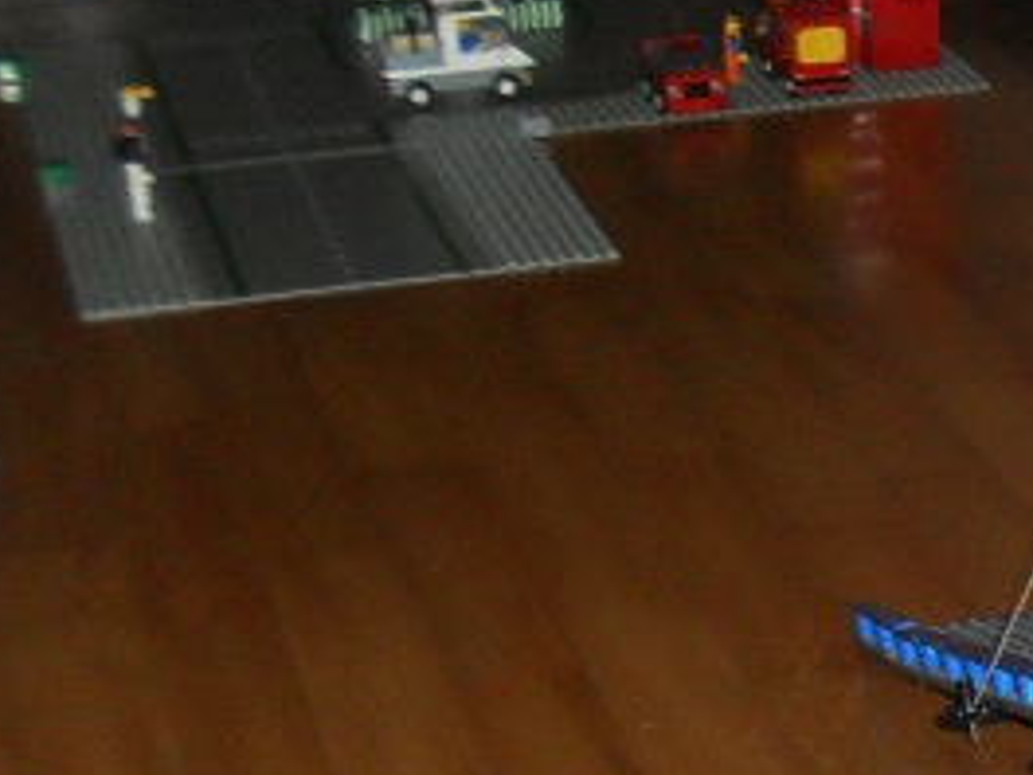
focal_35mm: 136
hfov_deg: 13.4
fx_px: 4058
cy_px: 916
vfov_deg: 10.7
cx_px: 1690
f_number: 3.2
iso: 200
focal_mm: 6.3
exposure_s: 1/45
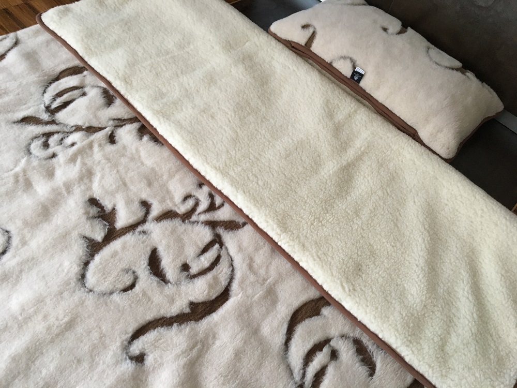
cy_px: 194
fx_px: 433
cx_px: 258
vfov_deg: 48.2
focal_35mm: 29
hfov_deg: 61.7
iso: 125
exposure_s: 1/33
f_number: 2.2
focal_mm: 4.15
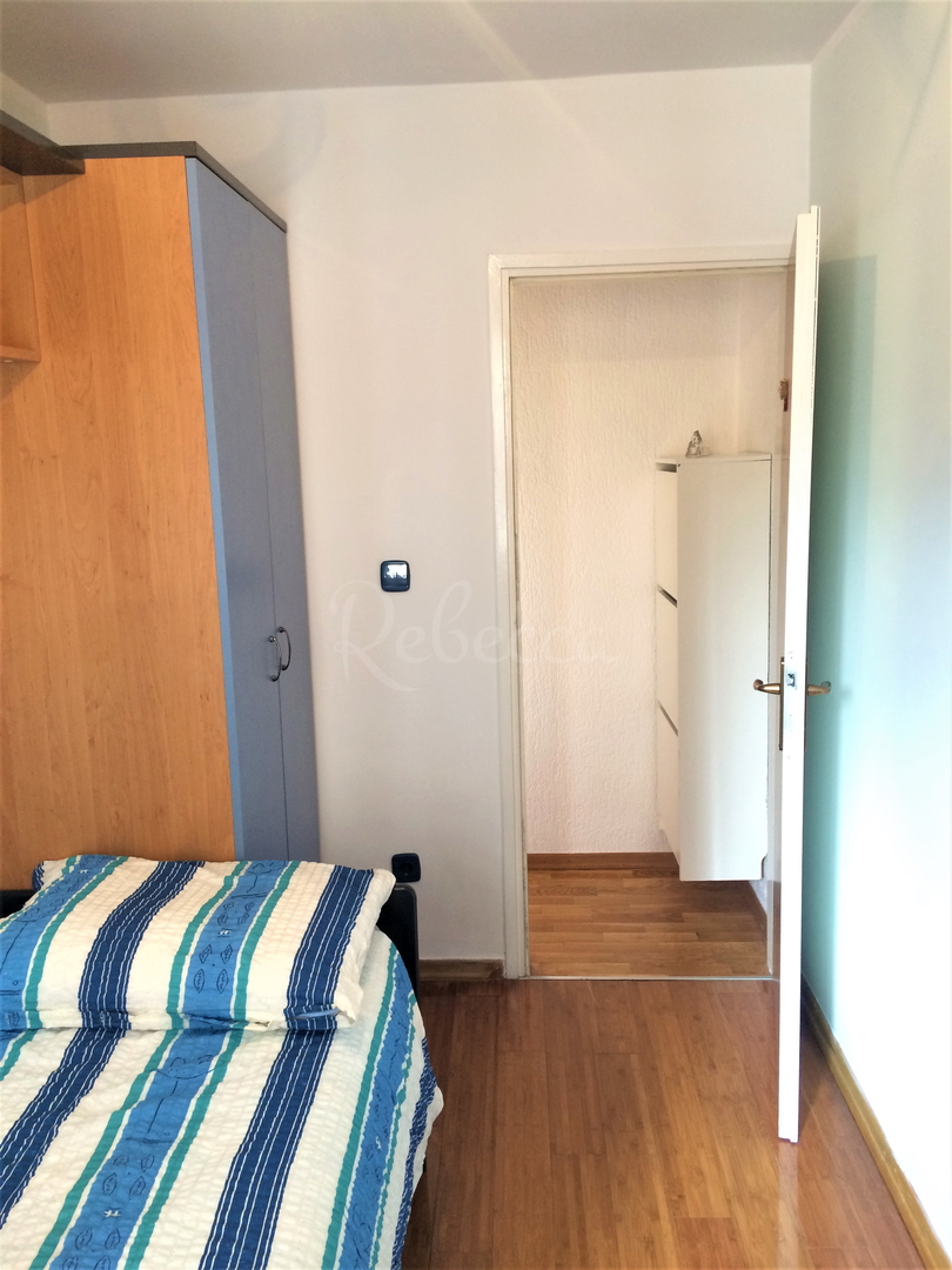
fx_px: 1063
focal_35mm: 29
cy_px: 635
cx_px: 476
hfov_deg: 48.2
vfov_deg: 61.7
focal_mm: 4.15
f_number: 2.2
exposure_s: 1/33
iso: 160
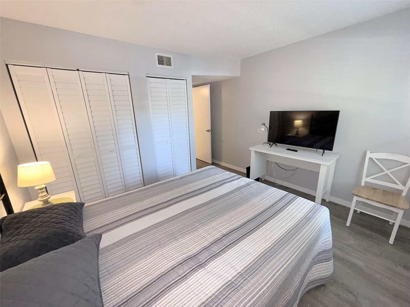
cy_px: 154
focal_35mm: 14
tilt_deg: -15.6
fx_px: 166
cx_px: 205
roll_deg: +1.8
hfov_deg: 102.1
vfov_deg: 85.7
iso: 400
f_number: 2.2
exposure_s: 1/60
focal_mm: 2.22
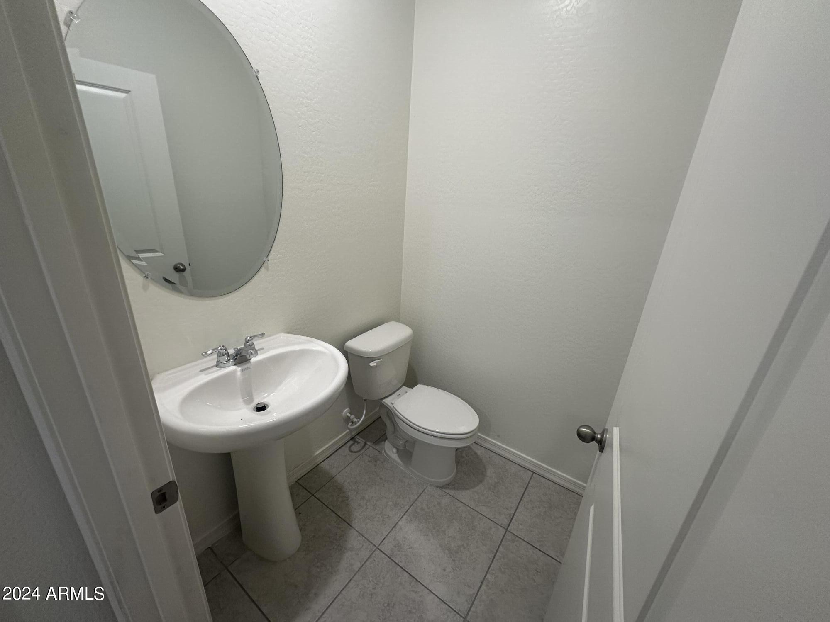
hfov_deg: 102.1
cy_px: 311
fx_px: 336
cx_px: 415
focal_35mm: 14
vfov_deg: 85.7
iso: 200
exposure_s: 1/120
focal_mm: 2.22
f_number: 2.2
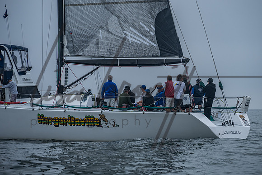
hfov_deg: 8.5
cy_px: 72
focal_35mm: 242
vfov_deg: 5.7
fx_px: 1760
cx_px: 154
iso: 320
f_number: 6.3
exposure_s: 1/1600
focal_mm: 200
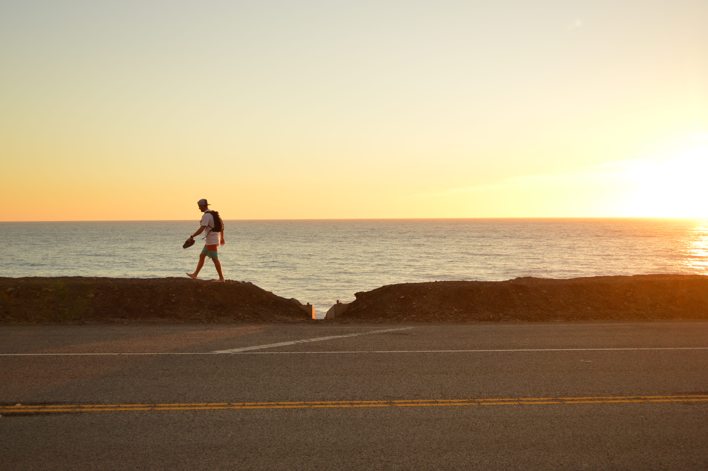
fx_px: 943
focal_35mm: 48
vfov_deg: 28.0
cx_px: 354
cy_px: 236
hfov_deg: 41.1
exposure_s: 1/320
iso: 200
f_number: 4.8
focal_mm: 32
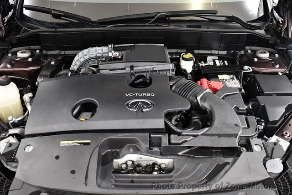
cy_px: 98
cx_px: 146
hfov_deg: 53.1
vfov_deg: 36.9
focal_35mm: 36
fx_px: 292
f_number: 3.5
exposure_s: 1/125
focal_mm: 18
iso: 3200
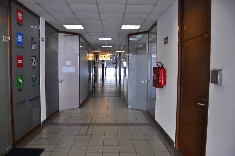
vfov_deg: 47.8
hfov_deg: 67.5
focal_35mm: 27
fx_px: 176
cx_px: 118
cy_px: 78
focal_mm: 18
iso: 200
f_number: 3.5
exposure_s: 1/40
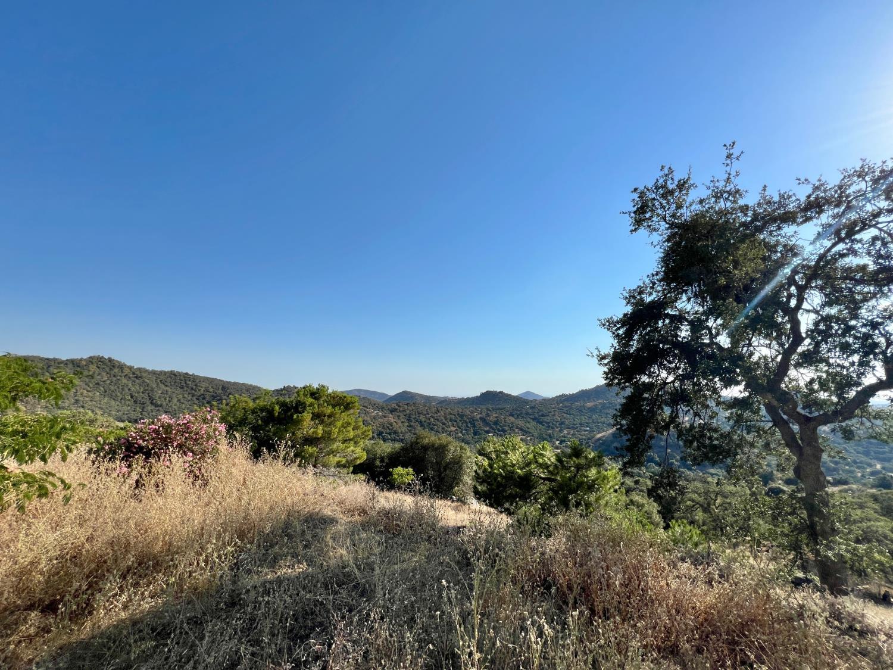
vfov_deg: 89.9
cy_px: 335
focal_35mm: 13
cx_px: 446
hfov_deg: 106.2
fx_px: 335
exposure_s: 1/2660
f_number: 1.8
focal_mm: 1.57
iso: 32
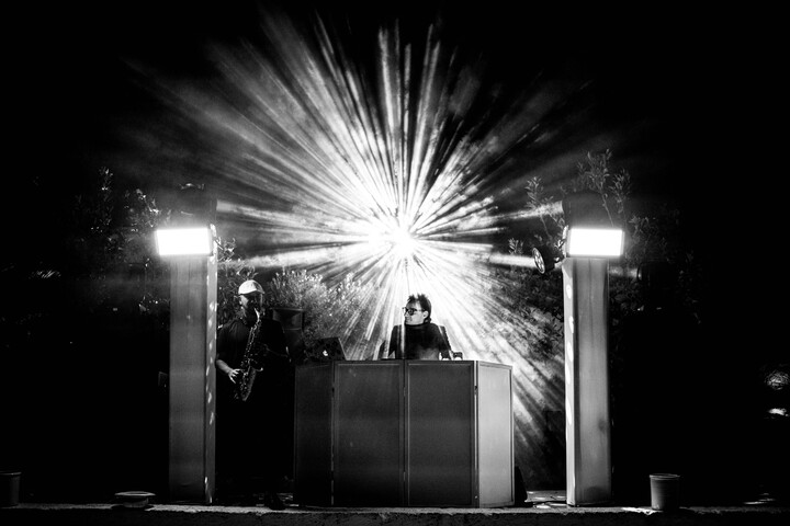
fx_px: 768
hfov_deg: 54.4
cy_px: 263
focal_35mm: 35
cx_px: 395
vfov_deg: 37.9
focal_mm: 35
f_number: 1.6
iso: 800
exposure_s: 1/4000
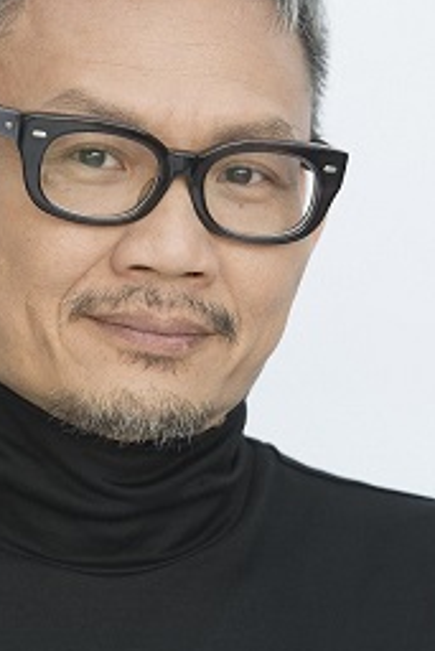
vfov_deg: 6.3
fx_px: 5937
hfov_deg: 4.2
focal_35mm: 328
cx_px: 102
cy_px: 374
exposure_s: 1/250
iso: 640
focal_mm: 140
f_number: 4.5
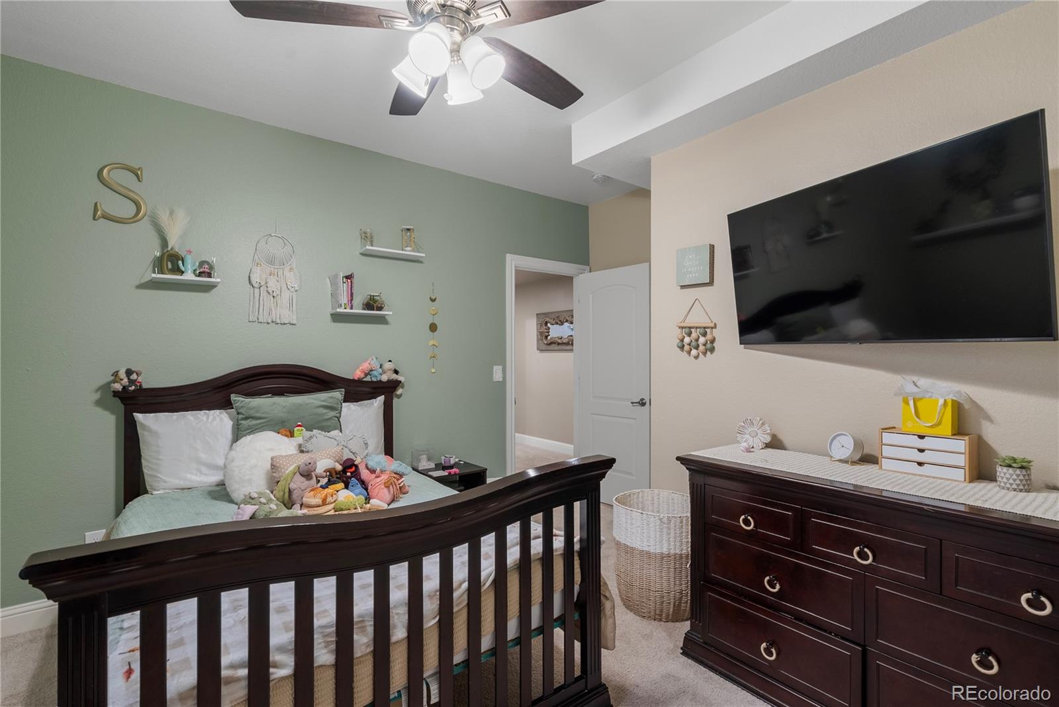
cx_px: 530
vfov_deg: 73.8
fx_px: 471
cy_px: 354
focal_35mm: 16
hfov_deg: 96.7
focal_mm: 16
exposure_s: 6
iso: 100
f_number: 8
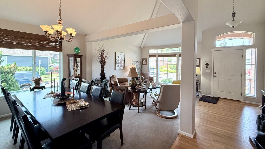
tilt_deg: -1.1
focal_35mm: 16
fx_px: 112
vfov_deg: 66.8
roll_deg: -0.6
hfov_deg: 99.3
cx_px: 138
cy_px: 65
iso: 250
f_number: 2.2
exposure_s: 1/120
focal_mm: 2.22
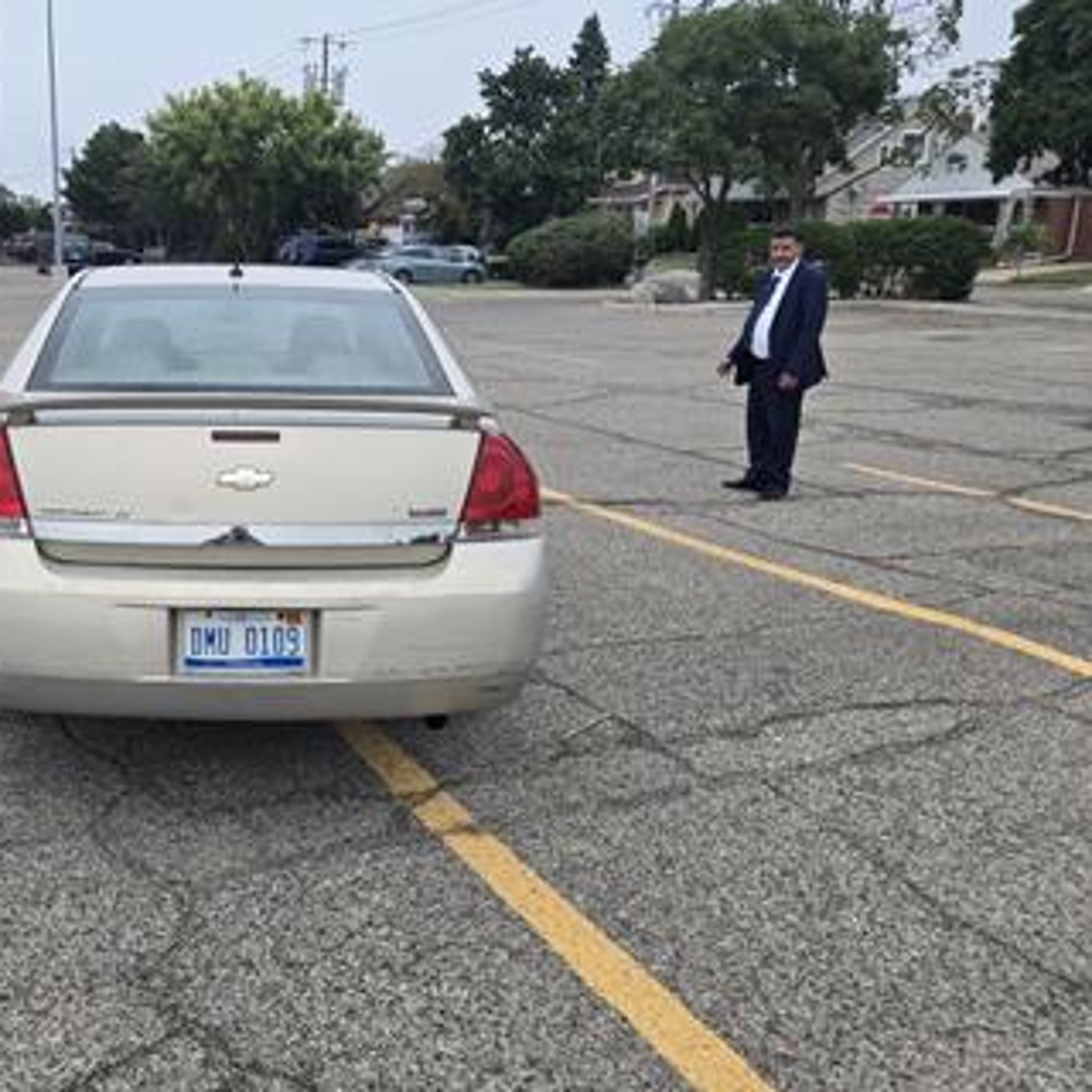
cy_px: 536
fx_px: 1142
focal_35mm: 32
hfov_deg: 48.6
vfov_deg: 51.1
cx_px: 239
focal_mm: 5.4
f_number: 1.8
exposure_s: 1/2169
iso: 80
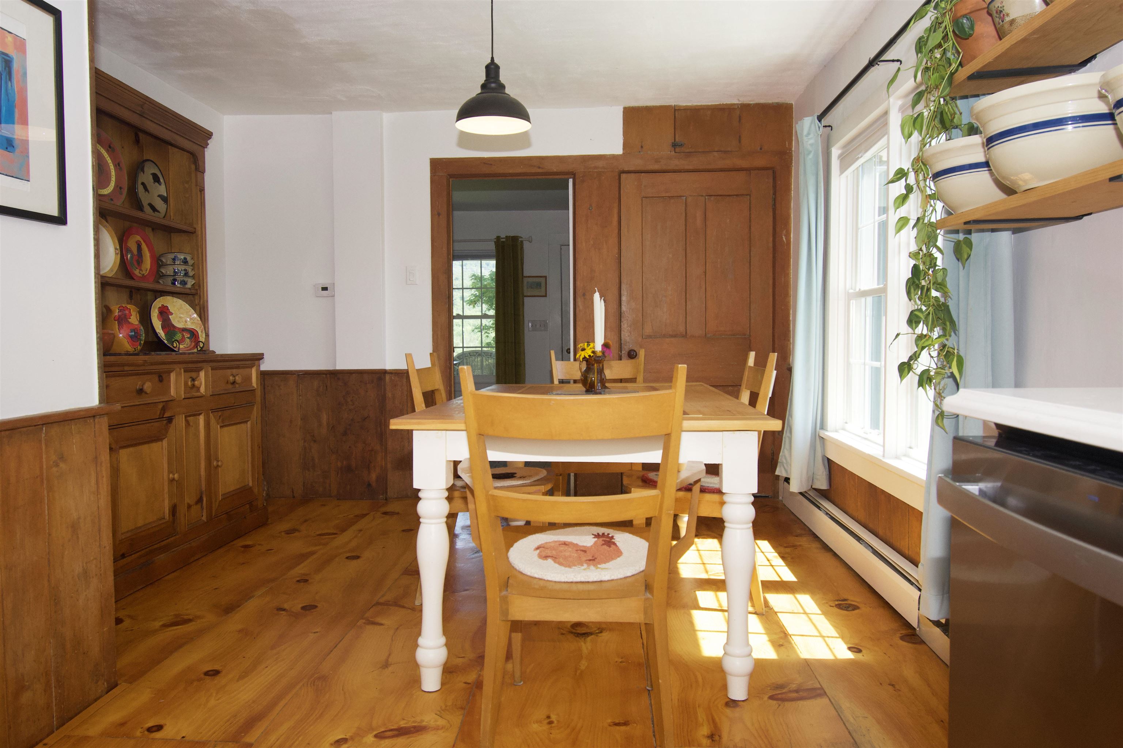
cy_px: 374
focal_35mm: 27
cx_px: 562
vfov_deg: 47.9
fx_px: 842
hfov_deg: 67.4
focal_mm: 18
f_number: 5.3
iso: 720
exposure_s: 1/200
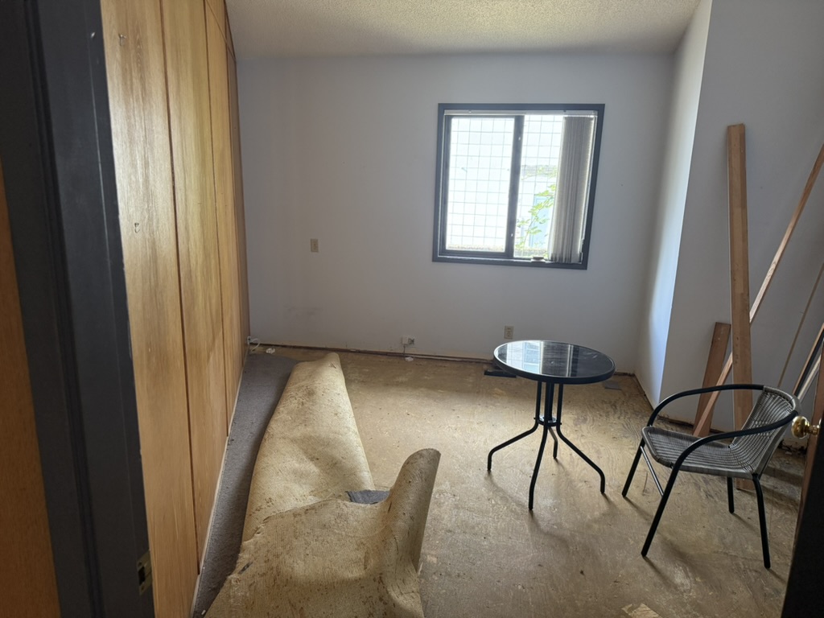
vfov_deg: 56.8
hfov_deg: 71.6
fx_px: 571
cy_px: 309
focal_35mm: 24
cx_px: 412
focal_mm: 6.76
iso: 250
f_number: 1.78
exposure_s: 1/120
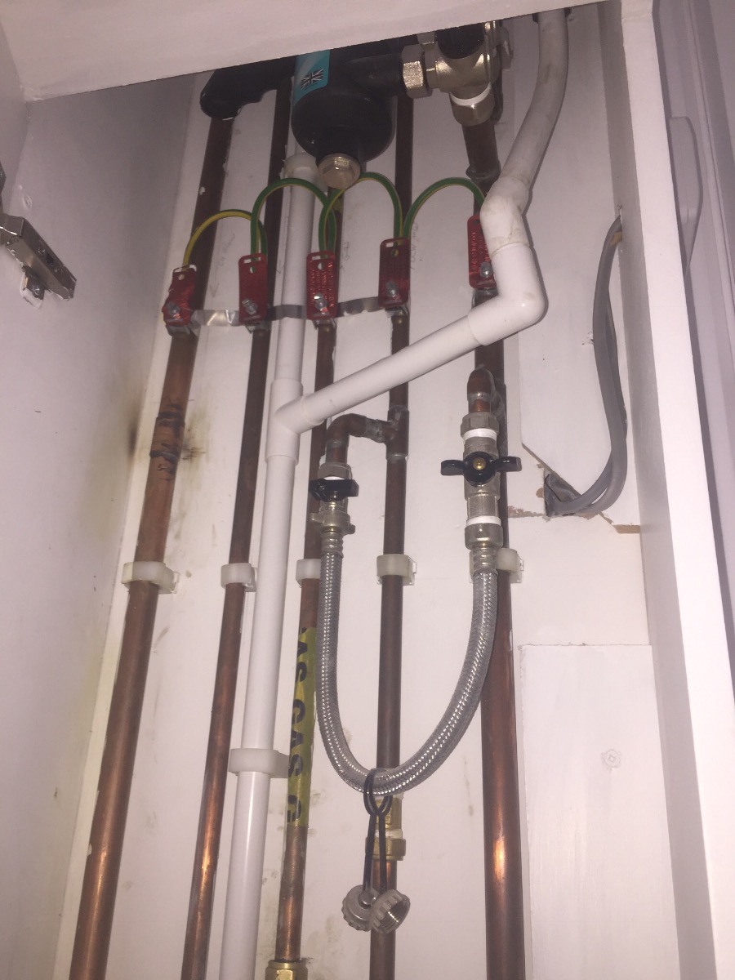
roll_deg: -3.6
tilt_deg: +23.6
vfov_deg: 61.7
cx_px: 368
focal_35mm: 29
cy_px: 490
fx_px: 821
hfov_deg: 48.2
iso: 32
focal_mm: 4.15
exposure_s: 1/33
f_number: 2.2
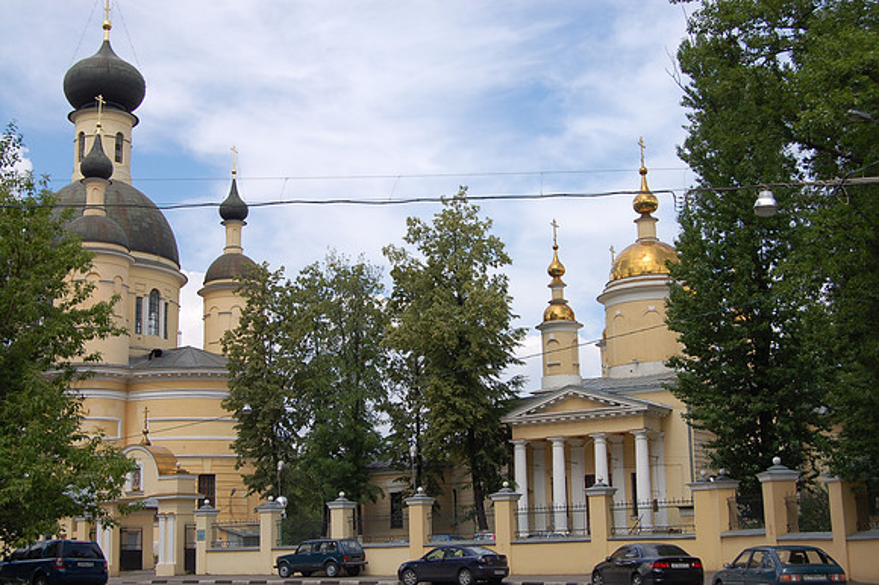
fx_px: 1171
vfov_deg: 28.0
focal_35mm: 48
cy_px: 292
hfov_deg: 41.1
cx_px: 440
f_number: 9
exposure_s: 1/320
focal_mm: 32
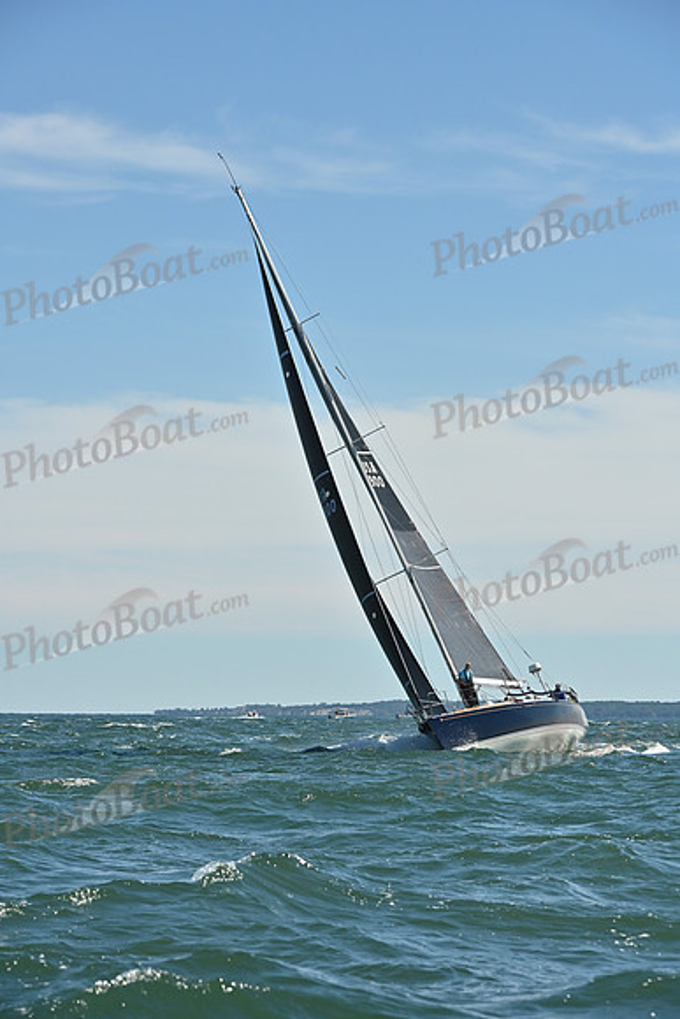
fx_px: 3681
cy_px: 510
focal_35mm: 130
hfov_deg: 10.6
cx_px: 340
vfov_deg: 15.8
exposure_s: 1/1600
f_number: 8
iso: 320
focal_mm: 130
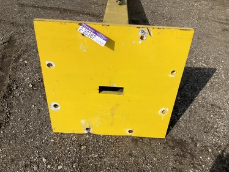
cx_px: 119
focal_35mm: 31
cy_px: 83
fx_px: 205
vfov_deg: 45.5
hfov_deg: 58.3
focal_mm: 3
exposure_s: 1/2538
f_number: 1.8
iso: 25
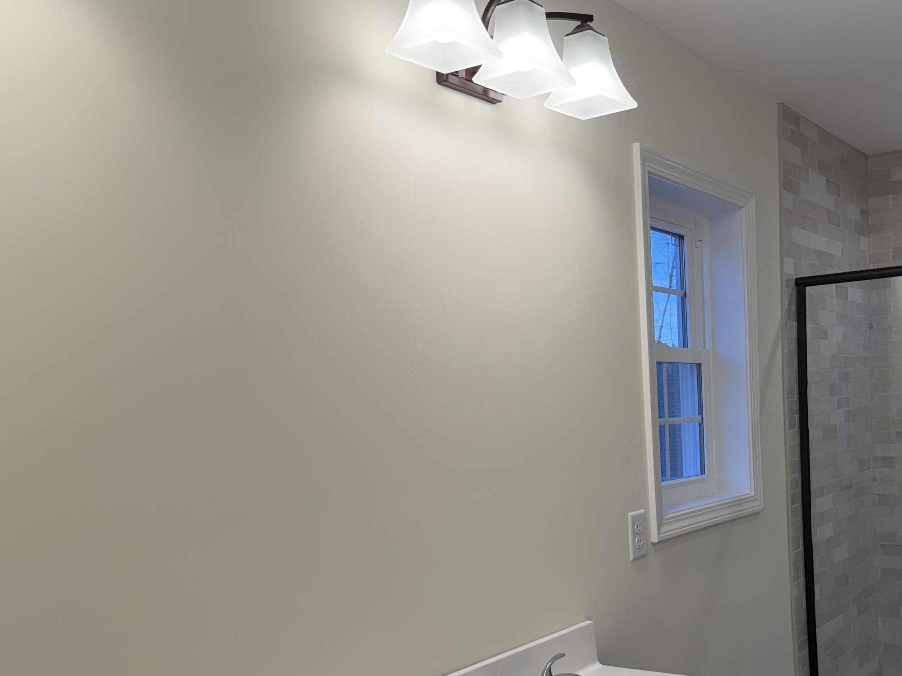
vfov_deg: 38.9
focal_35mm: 36
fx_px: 938
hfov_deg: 49.4
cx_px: 670
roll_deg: +2.1
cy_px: 483
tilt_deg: -4.0
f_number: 1.78
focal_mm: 6.76
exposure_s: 1/243
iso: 80
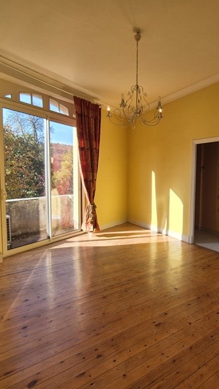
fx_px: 196
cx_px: 137
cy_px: 194
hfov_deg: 57.6
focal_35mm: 19
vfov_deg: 89.6
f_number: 2.2
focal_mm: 2.2
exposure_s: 1/429
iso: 50
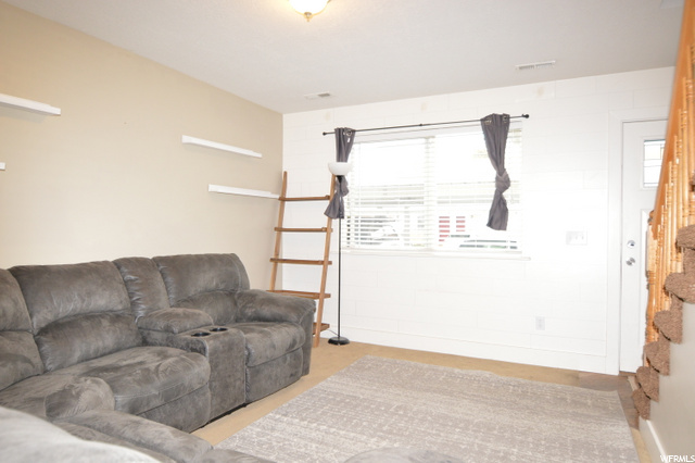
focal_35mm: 22
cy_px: 232
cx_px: 348
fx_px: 434
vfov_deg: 56.1
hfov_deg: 77.4
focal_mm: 15
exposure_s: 1/60
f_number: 4
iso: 1000
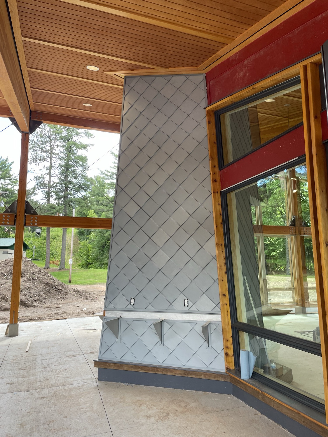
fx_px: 328
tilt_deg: +9.0
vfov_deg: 67.3
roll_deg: -0.2
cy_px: 218
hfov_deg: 53.1
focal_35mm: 26
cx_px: 164
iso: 32
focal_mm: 4.2
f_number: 1.6
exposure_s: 1/179
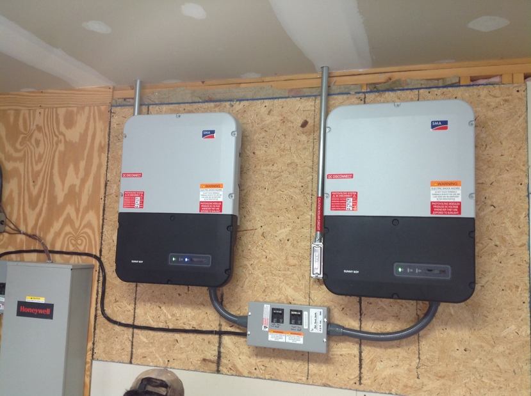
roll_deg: -2.9
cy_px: 198
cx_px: 266
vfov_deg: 40.6
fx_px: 536
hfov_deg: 52.7
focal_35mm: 35
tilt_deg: +6.5
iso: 64
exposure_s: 1/24
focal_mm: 4.28
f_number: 2.4
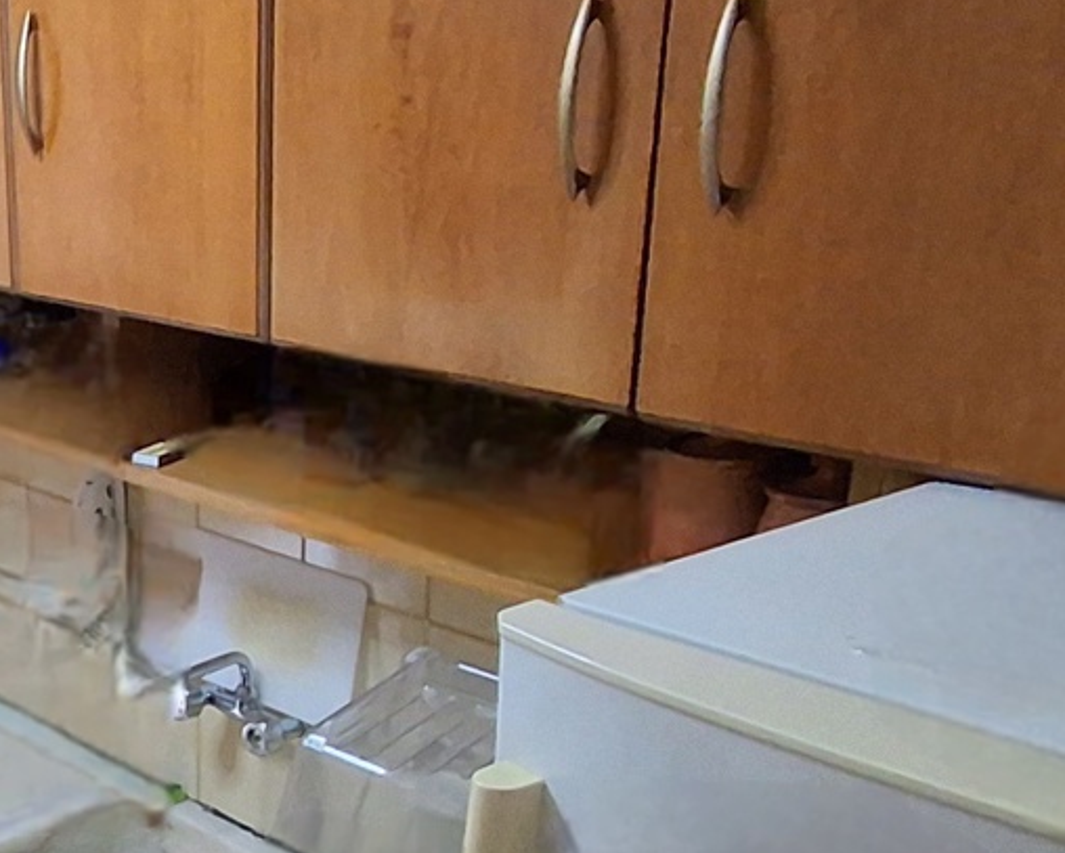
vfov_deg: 25.2
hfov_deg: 26.7
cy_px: 729
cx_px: -340
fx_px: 1861
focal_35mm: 59
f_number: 2.2
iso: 320
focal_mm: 1.64
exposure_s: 1/50
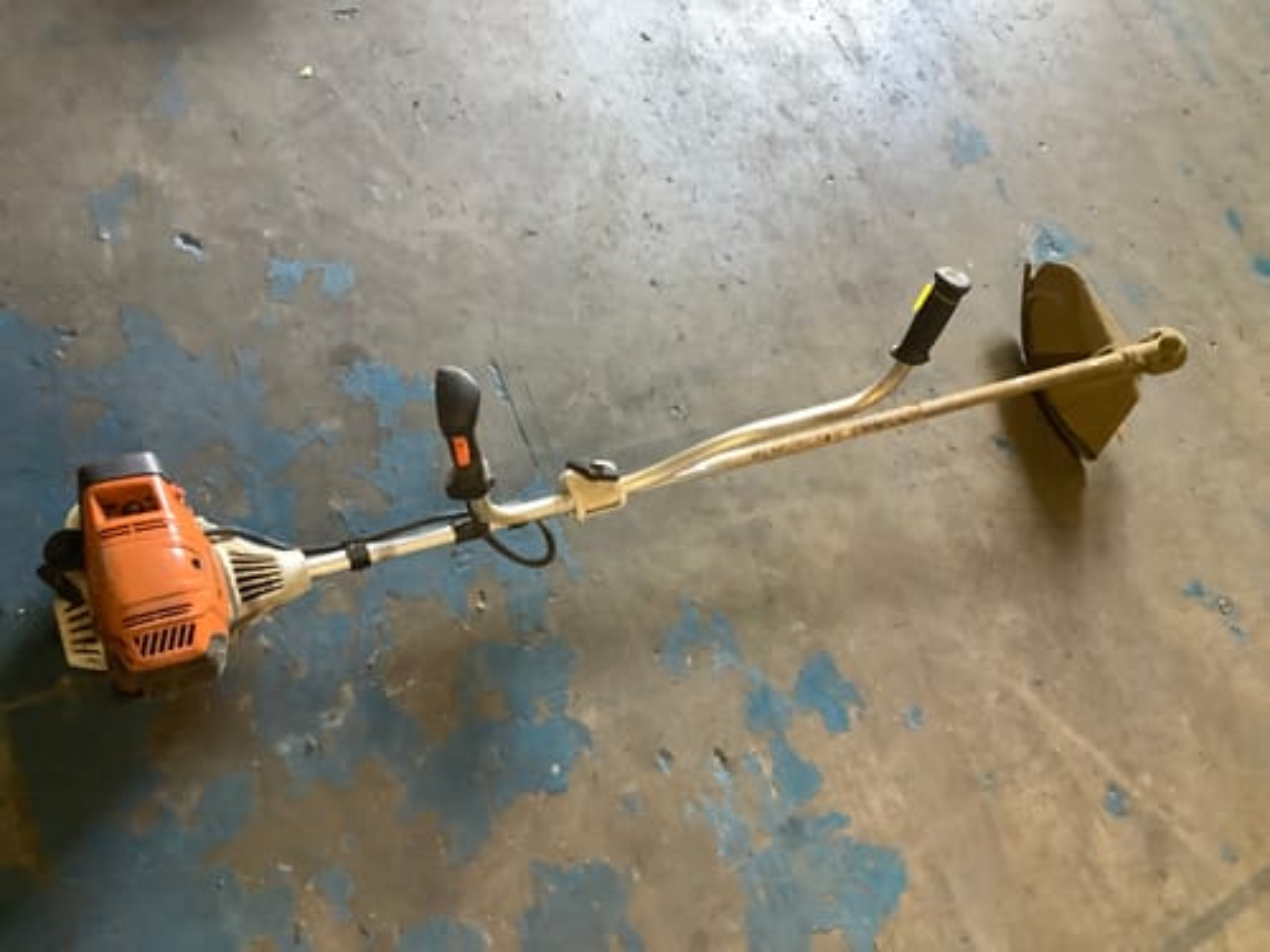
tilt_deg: -58.5
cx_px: 635
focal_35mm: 31
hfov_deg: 58.4
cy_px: 476
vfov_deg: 45.4
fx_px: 1137
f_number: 2.4
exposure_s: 1/50
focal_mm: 3.3
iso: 250
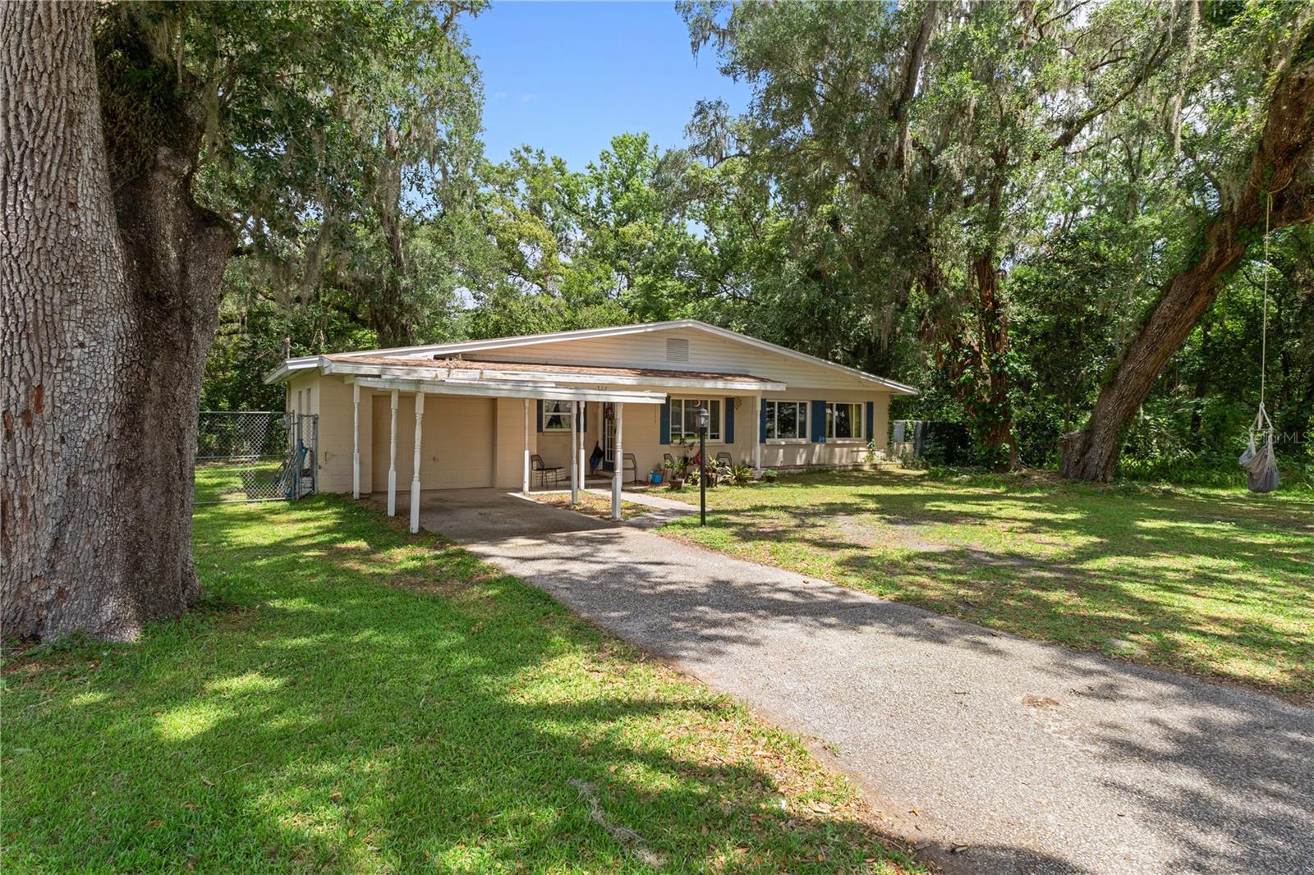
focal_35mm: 18
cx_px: 657
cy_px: 438
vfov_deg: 67.4
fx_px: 657
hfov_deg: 90.0
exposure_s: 1/250
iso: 250
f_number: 8
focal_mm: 12
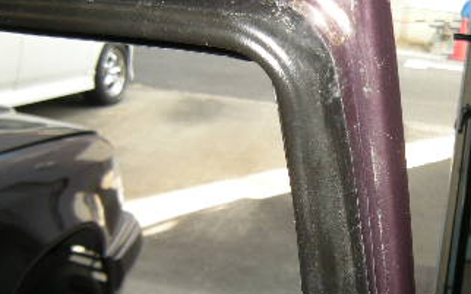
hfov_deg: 34.0
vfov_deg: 21.9
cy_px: 186
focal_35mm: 59
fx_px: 757
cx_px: 342
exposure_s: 1/126
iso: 91
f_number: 2.8
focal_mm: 4.7
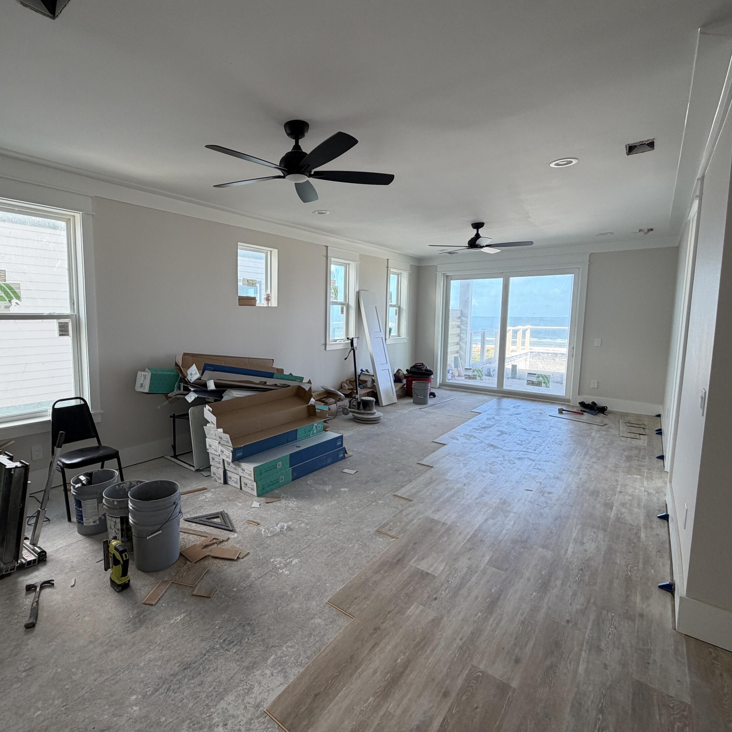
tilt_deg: -5.1
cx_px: 308
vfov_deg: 83.9
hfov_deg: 83.3
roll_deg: +0.3
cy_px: 356
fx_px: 407
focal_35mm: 17
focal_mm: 2.22
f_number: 2.2
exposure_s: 1/121
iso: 125
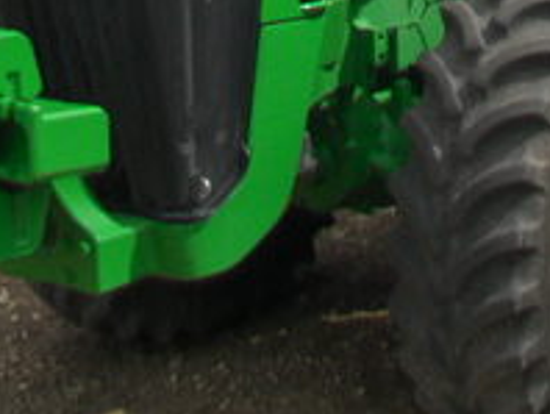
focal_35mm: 96
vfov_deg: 14.7
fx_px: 1527
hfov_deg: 20.1
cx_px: 478
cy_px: -150
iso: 100
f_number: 8.9
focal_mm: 6.2
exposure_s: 1/90
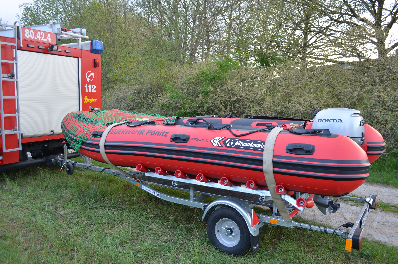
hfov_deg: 62.0
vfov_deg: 43.4
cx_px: 199
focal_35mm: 30
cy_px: 132
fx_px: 331
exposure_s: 1/60
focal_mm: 20
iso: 100
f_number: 3.8
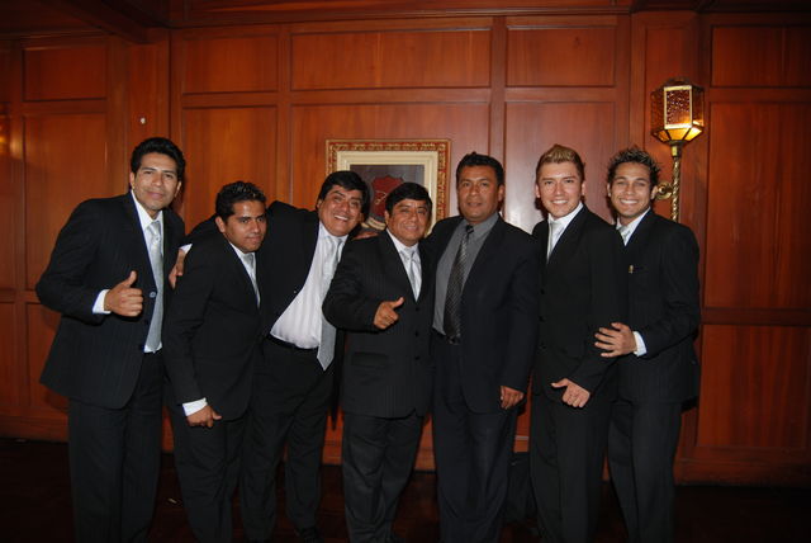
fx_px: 609
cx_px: 406
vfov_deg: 48.0
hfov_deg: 67.3
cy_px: 272
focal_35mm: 27
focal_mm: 18
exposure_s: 1/60
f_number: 4
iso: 200
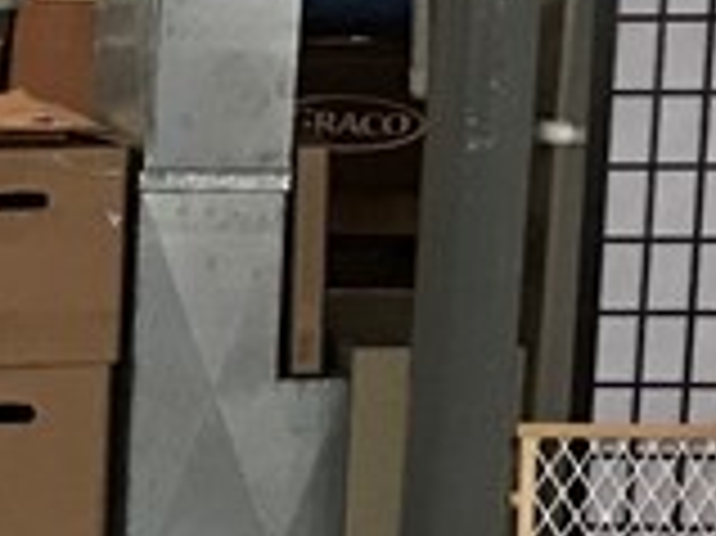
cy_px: 797
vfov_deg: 8.1
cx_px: -594
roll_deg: -0.2
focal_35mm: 180
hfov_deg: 10.3
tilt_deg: -16.0
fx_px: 3720
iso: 100
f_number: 1.8
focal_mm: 3.99
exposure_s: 1/12
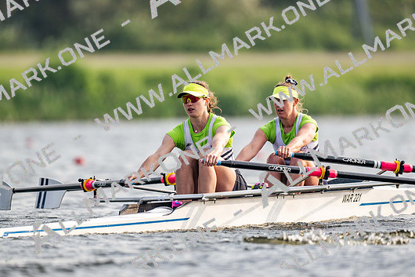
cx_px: 192
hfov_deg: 3.1
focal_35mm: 657
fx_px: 7571
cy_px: 134
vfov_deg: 2.1
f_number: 4
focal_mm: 600
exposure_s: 1/2500
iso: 360
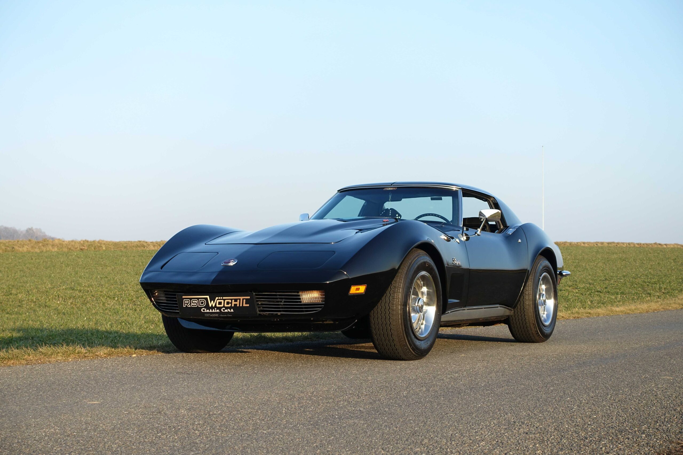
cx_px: 342
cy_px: 228
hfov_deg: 28.8
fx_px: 1328
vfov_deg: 19.5
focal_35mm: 70
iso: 125
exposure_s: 1/320
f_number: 4
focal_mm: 25.7
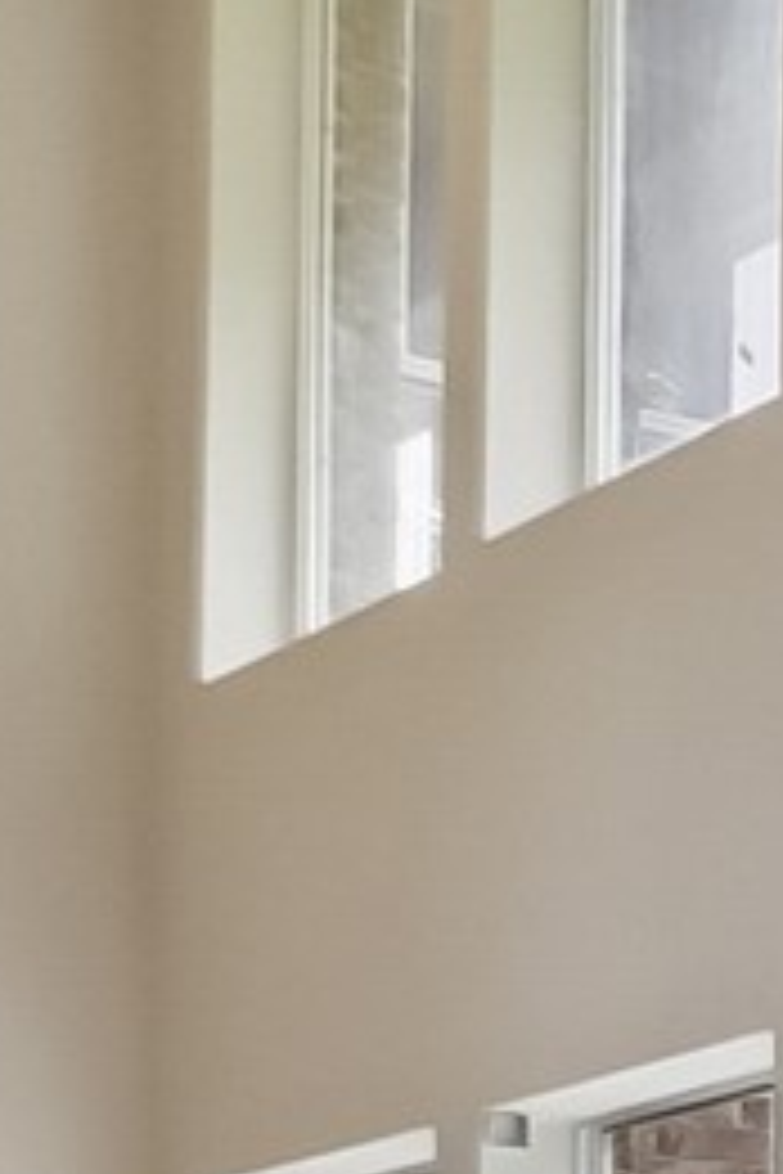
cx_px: 2480
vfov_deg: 14.9
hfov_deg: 8.7
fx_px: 4078
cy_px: 1907
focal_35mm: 125
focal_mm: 10
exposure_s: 1/25
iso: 400
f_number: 8
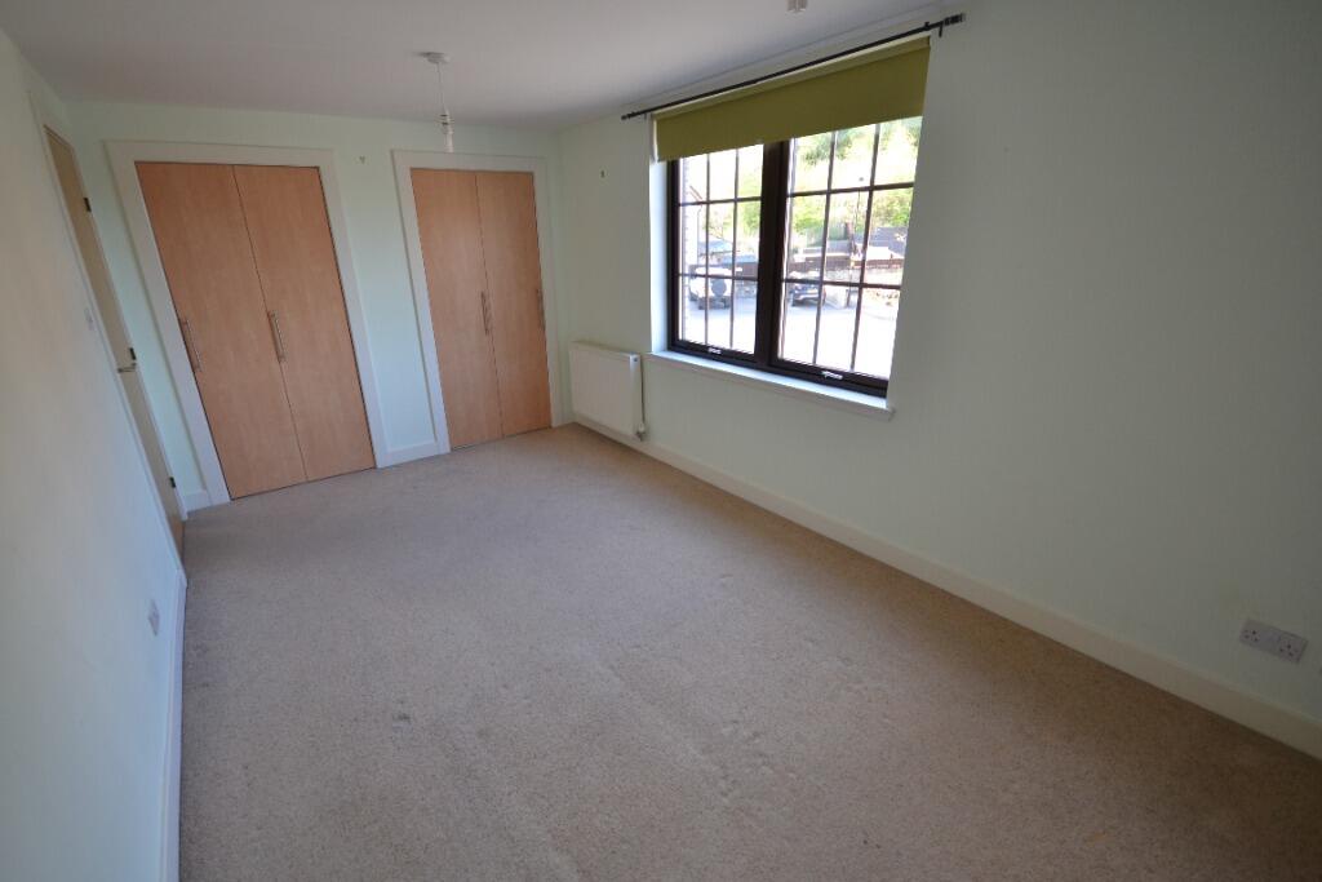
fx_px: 551
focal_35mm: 15
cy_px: 441
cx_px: 661
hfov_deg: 100.4
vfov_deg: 77.3
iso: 400
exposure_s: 1/60
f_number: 4
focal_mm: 10
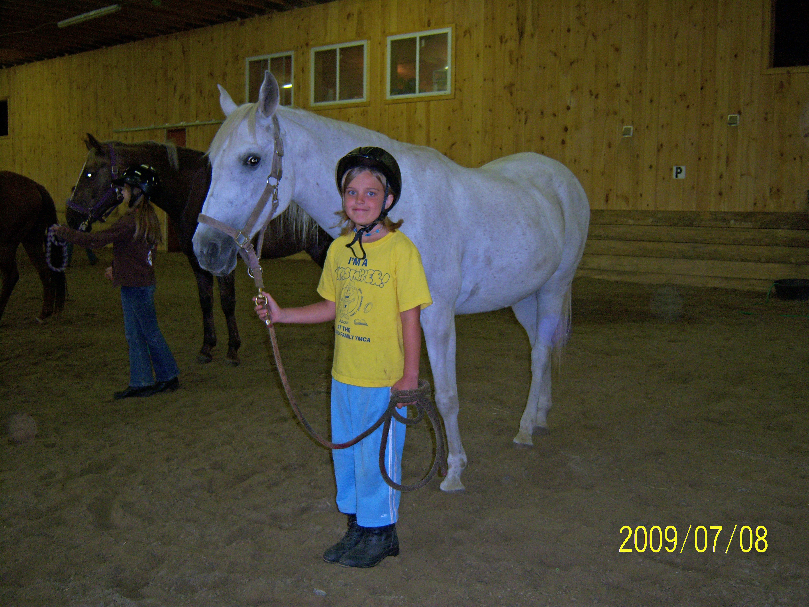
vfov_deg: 39.7
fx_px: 841
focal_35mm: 36
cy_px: 304
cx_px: 404
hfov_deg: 51.4
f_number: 2.8
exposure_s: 1/60
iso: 125
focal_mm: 7.5
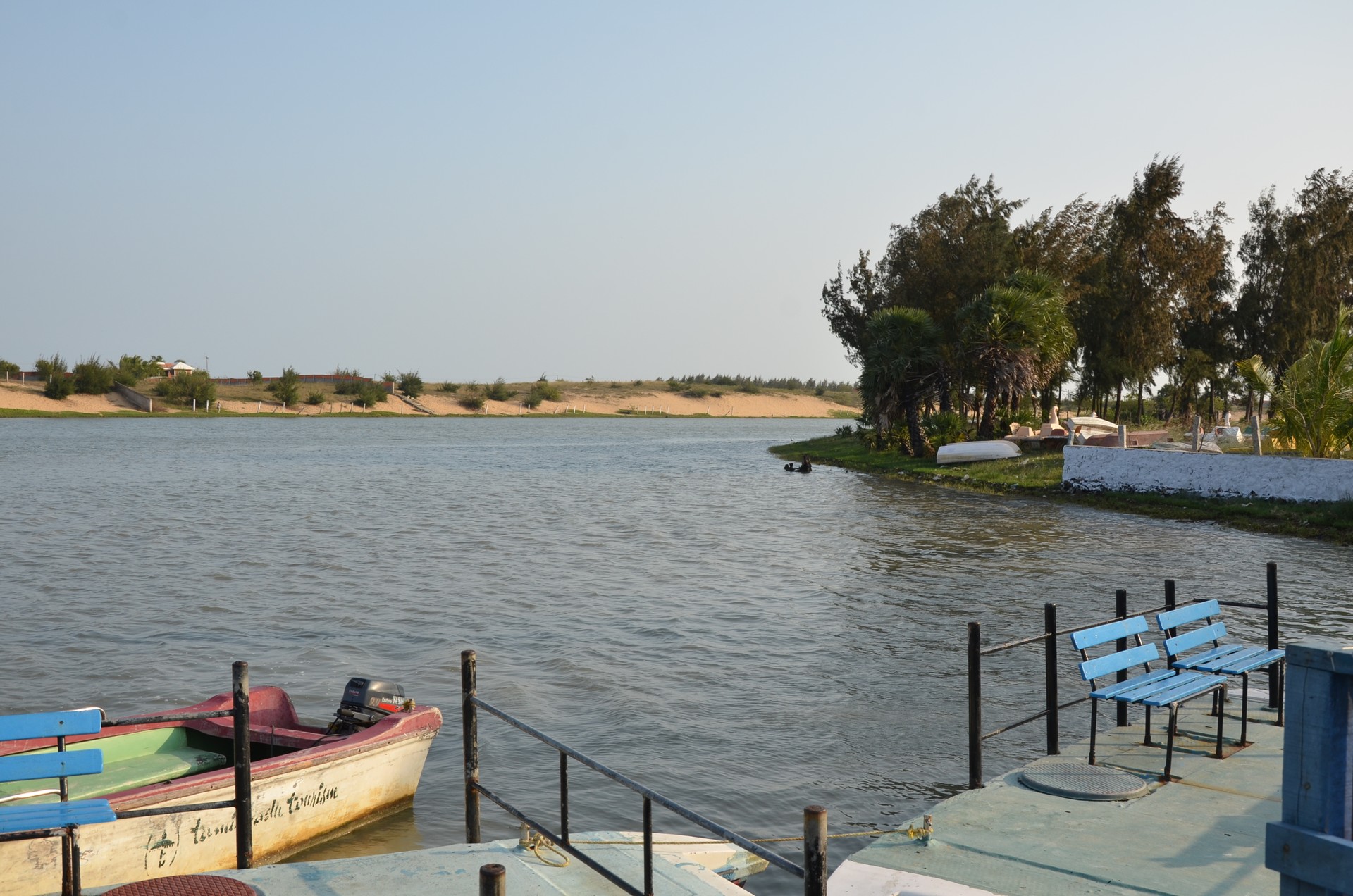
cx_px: 676
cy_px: 448
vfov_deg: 35.3
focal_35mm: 38
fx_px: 1407
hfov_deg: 51.4
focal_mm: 25
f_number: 9
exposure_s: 1/320
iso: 200
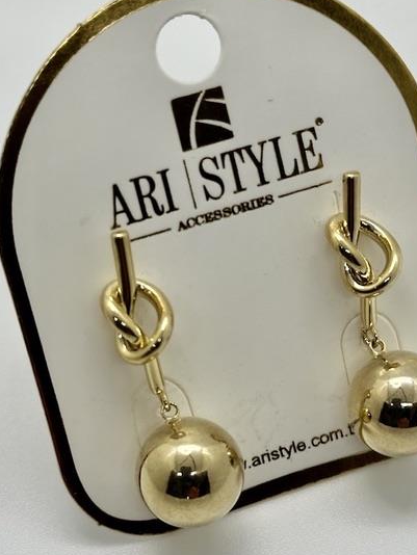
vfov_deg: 21.3
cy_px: 252
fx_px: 1477
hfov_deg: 16.1
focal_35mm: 92
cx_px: 231
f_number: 1.78
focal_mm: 6.86
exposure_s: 1/219
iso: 50
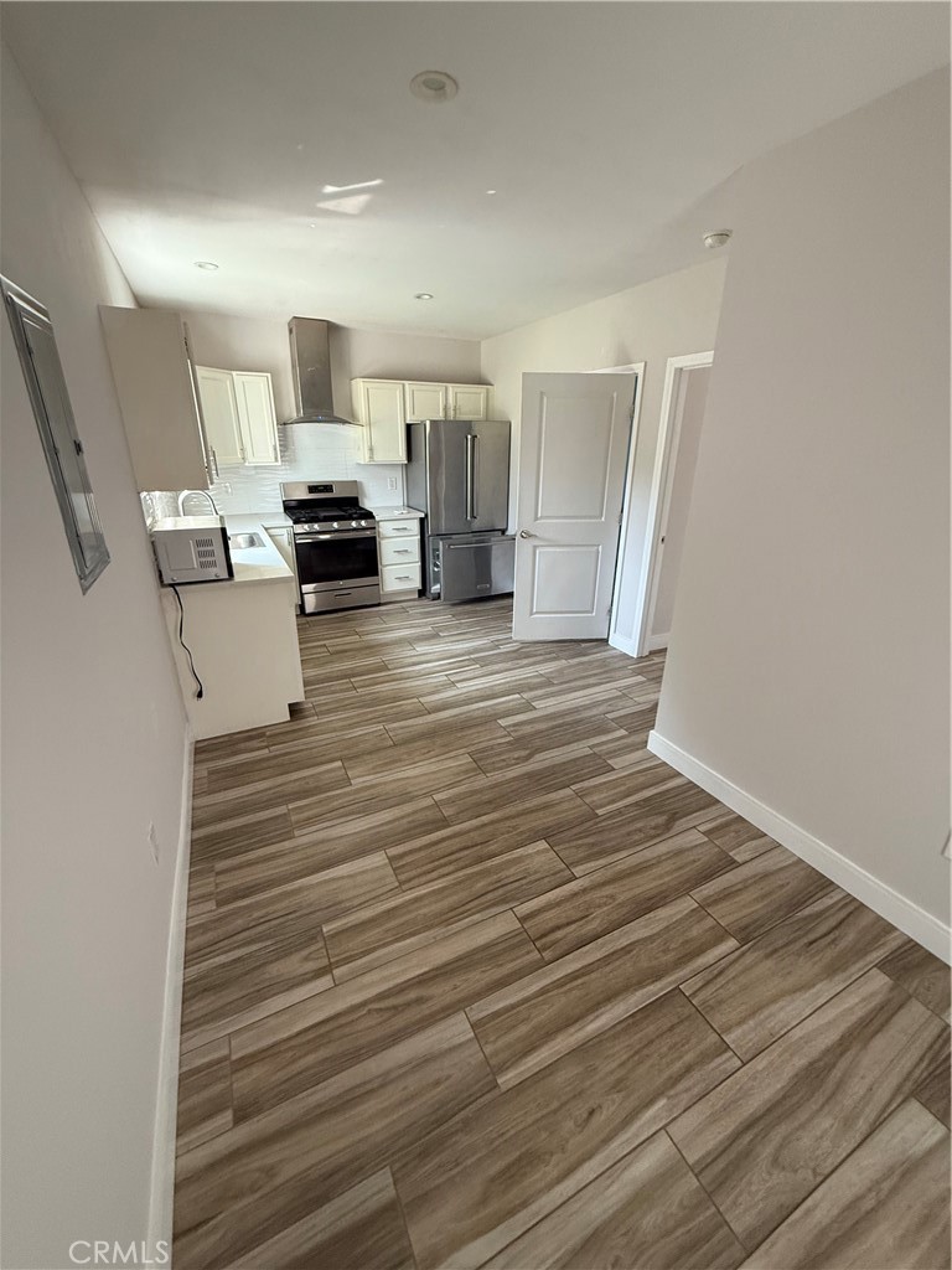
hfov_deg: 85.7
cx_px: 476
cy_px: 635
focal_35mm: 14
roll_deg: -0.8
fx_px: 513
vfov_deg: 102.1
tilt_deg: -20.2
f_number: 2.2
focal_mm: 2.22
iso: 320
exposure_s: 1/99
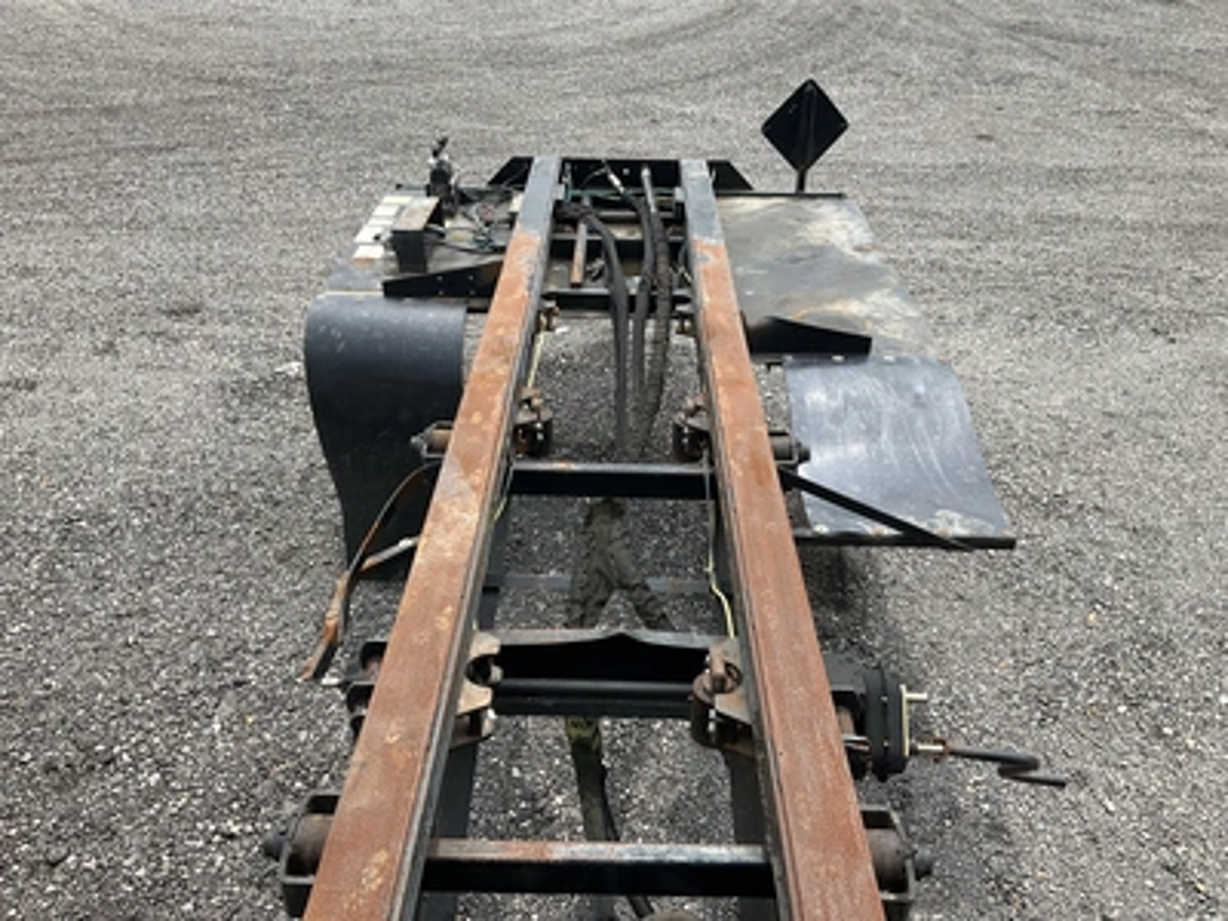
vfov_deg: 48.2
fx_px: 1029
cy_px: 460
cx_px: 614
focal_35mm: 29
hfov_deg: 61.7
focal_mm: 3
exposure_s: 1/883
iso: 25
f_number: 1.8
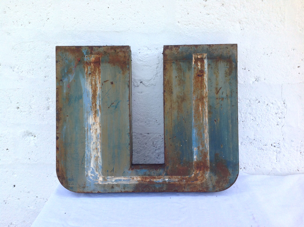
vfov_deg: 40.6
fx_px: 307
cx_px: 152
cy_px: 114
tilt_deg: -15.7
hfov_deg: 52.7
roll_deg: -1.0
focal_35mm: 35
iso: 50
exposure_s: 1/581
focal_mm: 4.28
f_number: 2.4
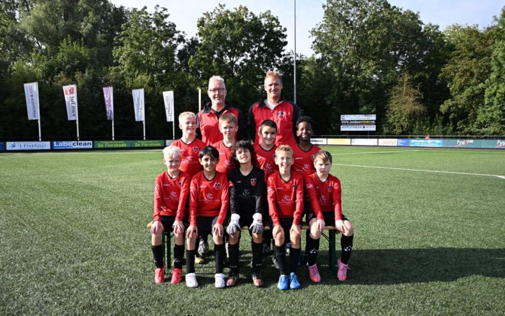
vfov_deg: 40.6
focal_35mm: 31
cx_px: 250
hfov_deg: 61.2
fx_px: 427
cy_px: 159
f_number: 4.8
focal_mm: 20.5
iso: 250
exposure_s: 1/800
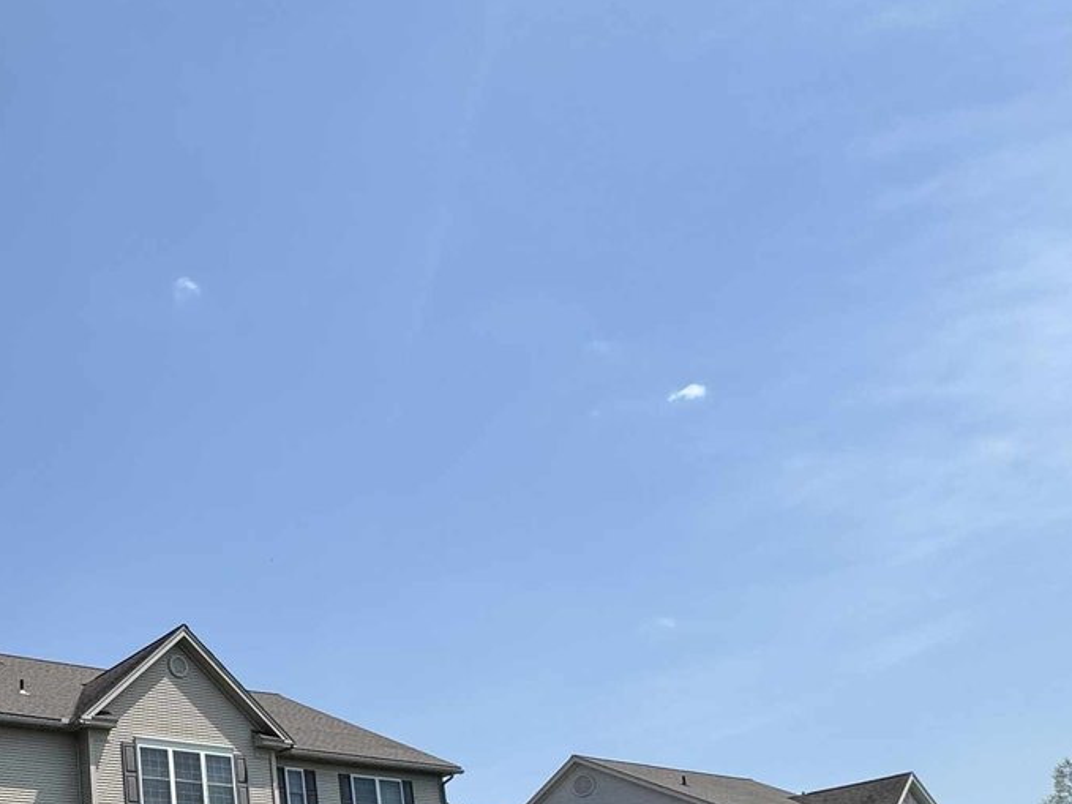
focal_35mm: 33
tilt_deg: +10.1
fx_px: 1022
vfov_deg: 37.0
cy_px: 858
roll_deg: +1.8
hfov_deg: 43.9
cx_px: -81
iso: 50
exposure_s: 1/1976
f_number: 2.2
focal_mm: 2.22
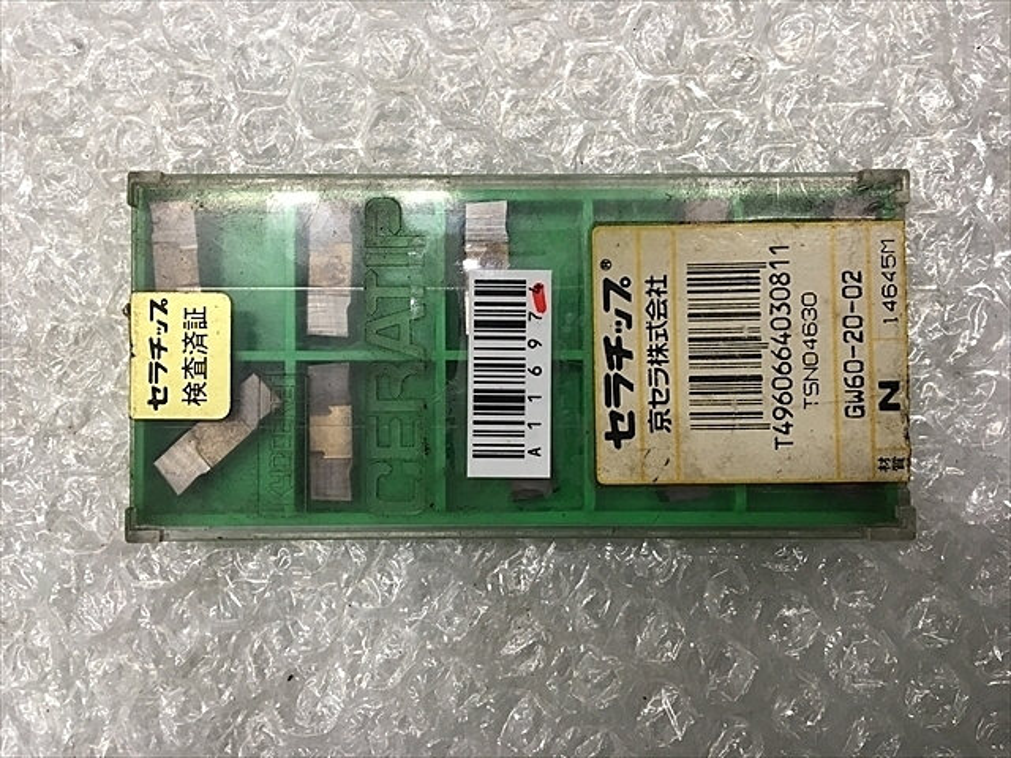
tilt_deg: -87.4
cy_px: 379
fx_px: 847
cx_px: 506
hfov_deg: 61.7
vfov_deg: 48.2
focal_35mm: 29
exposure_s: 1/30
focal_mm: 4.15
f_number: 2.2
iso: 64
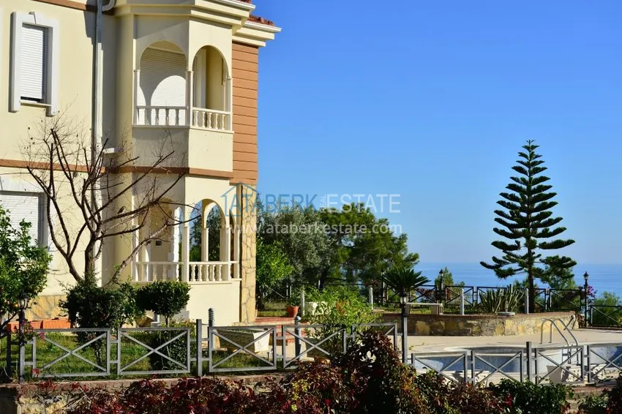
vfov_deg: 19.4
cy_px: 207
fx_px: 1209
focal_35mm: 70
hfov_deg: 28.9
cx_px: 311
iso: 200
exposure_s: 1/1000
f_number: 9
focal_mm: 70
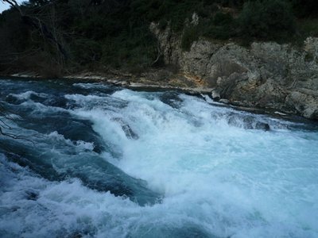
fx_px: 230
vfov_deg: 54.9
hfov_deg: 69.4
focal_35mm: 25
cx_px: 159
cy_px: 119
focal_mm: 4.4
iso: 100
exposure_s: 1/320
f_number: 2.8
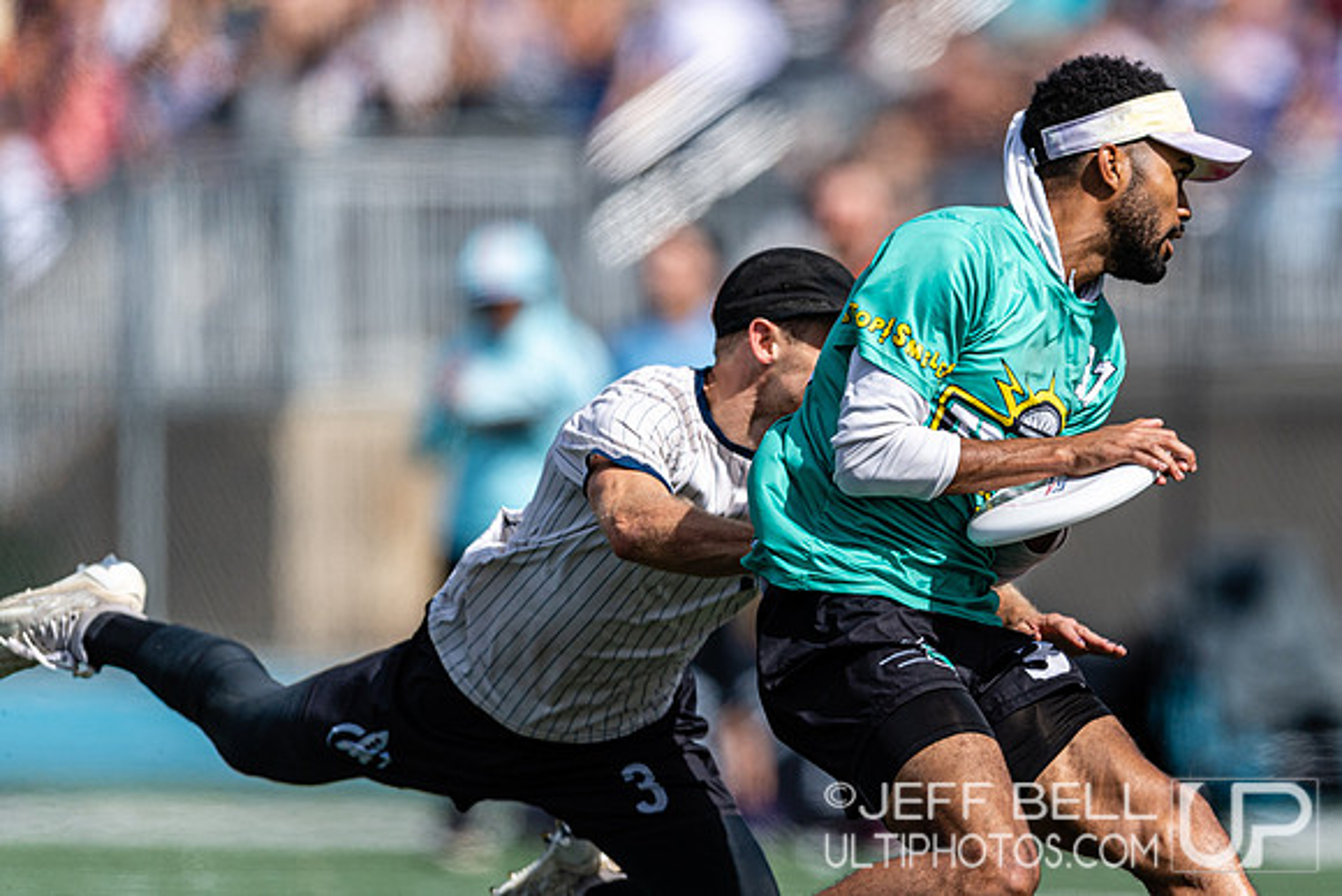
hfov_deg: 3.3
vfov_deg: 2.2
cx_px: 1042
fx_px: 23158
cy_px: 448
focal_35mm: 621
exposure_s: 1/3200
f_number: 2.8
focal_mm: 400
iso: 100
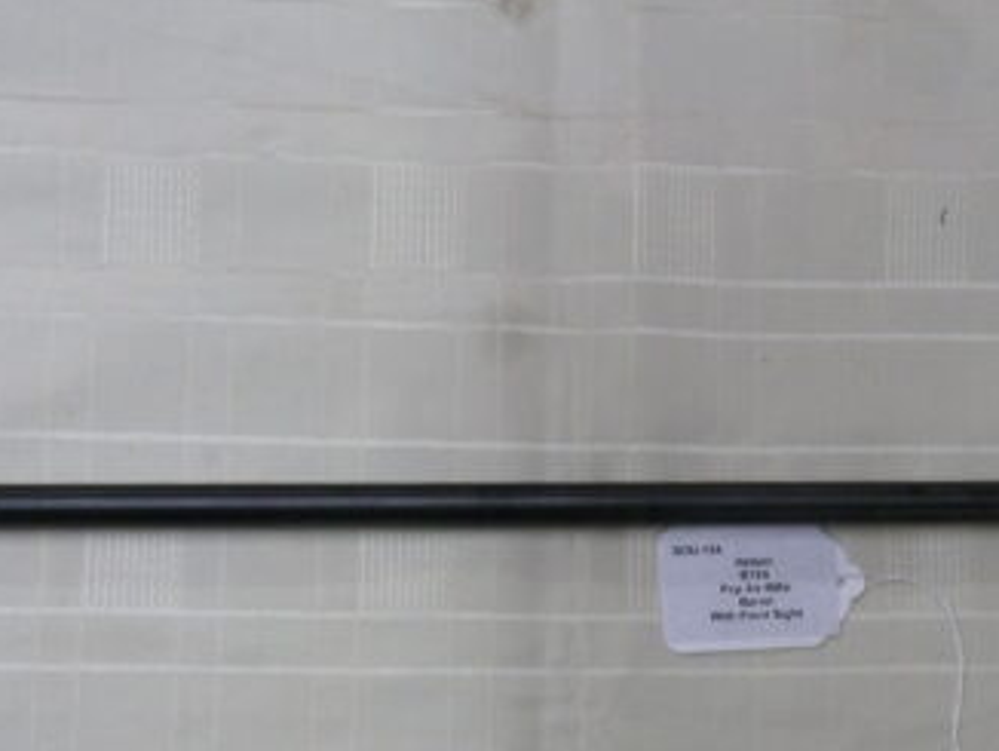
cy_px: 659
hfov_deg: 40.8
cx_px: 656
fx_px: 1329
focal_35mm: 46
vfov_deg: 30.3
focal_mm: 4.1
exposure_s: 1/30
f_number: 3.3
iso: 250
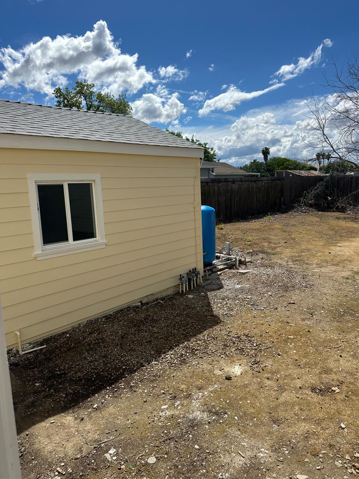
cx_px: 180
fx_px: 332
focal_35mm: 24
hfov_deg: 56.8
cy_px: 240
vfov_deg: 71.6
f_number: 1.78
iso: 80
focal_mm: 6.86
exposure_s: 1/9709
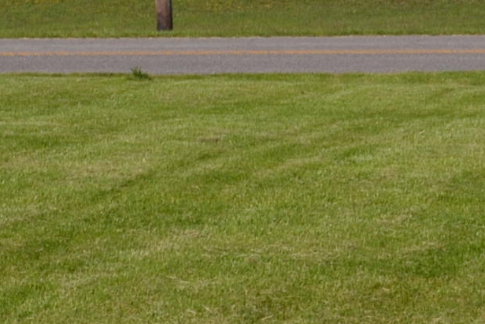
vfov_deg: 6.2
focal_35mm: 219
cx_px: 158
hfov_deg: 9.4
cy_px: -232
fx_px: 2951
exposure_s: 1/200
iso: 100
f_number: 7.1
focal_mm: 30
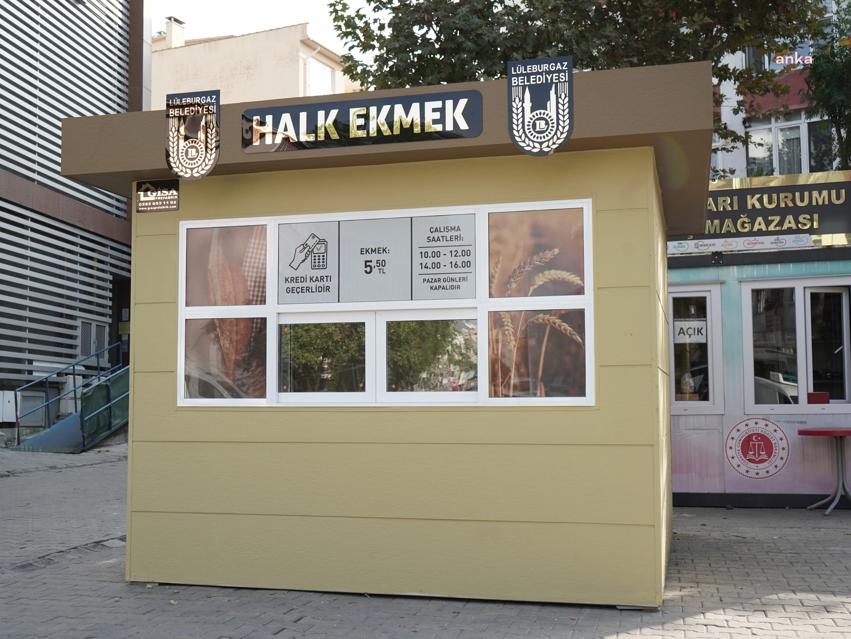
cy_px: 324
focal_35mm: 42
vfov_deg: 34.4
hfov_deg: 44.7
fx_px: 1033
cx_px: 379
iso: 640
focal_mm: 38
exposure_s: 1/800
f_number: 5.6
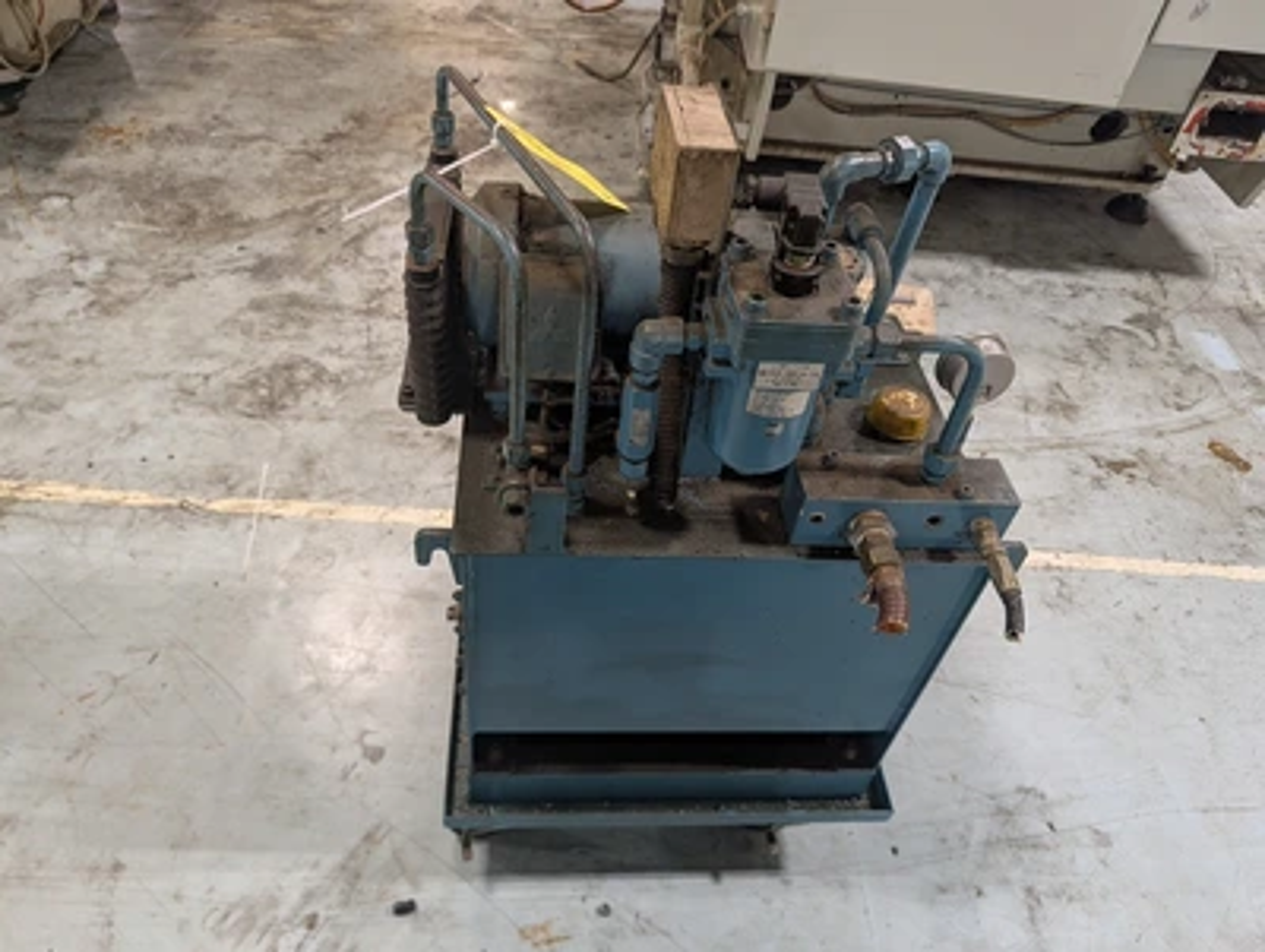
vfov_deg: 56.9
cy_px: 476
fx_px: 878
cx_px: 632
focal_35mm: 24
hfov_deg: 71.5
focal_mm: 6.9
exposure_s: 1/383
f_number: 1.68
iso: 1031
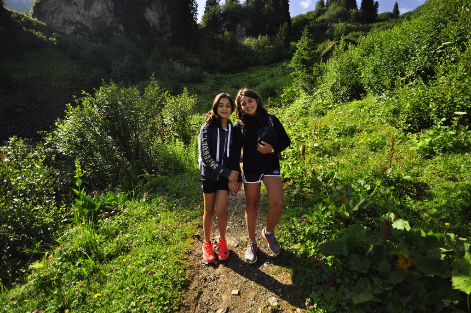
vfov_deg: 77.2
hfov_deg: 100.5
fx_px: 196
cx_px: 236
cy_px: 156
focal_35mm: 15
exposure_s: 1/2500
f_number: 4
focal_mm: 10
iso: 400
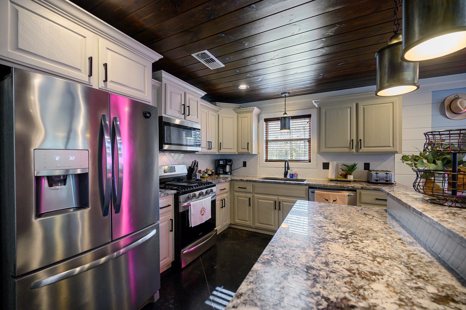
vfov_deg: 81.1
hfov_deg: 104.3
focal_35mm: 14
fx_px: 181
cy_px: 155
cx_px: 233
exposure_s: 1/125
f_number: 4
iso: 500
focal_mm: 14
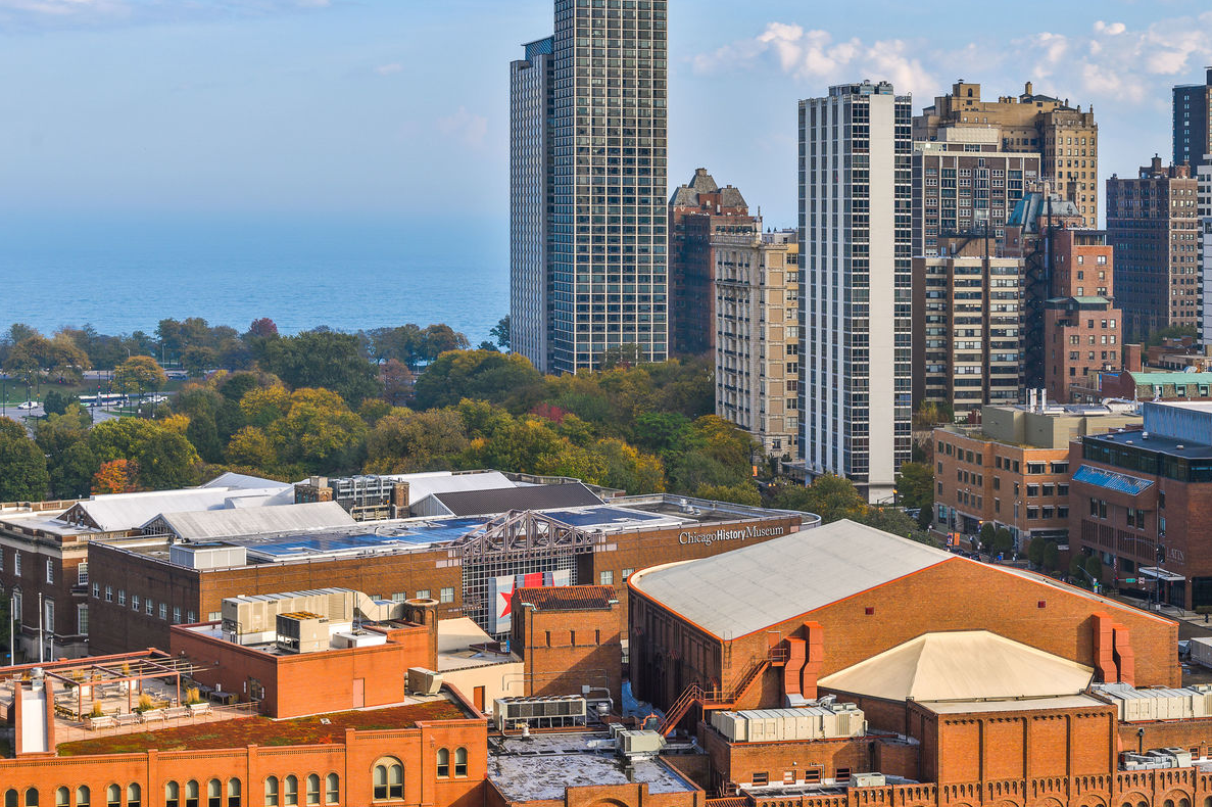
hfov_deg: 30.0
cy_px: 273
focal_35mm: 67
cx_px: 705
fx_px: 2254
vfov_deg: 20.2
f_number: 8
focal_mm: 49
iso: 100
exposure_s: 1/100
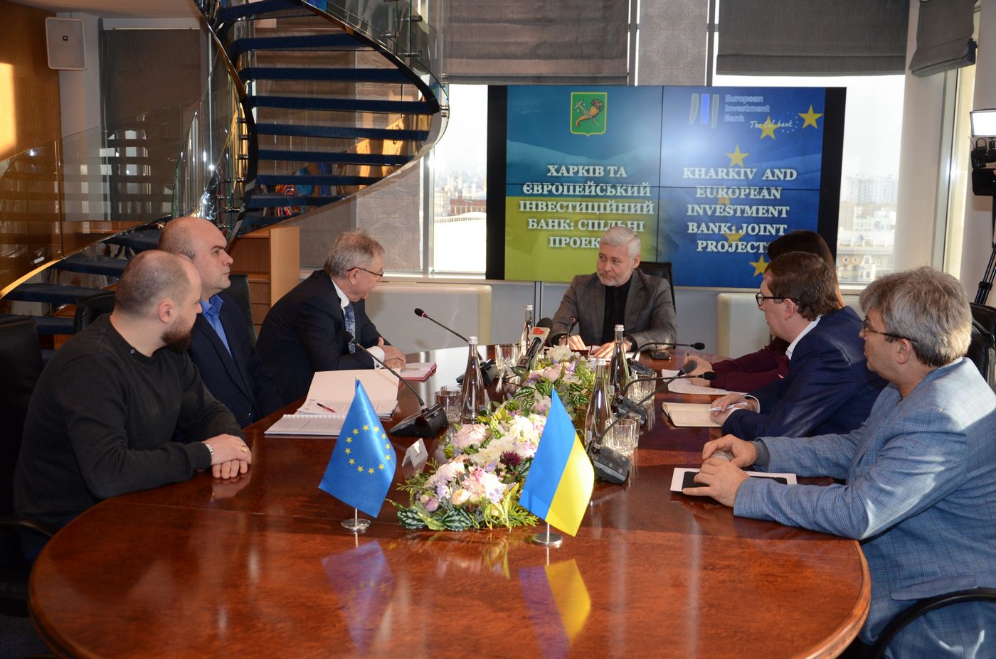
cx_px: 498
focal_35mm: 38
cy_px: 330
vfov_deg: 35.3
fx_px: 1035
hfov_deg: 51.4
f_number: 4
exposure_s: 1/250
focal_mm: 25
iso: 640
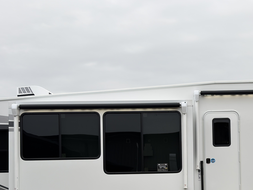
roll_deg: -0.5
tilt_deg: +0.3
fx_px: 446
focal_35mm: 61
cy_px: 169
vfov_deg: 23.4
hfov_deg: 30.8
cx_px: 207
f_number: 1.78
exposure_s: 1/698
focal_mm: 6.76
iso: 64
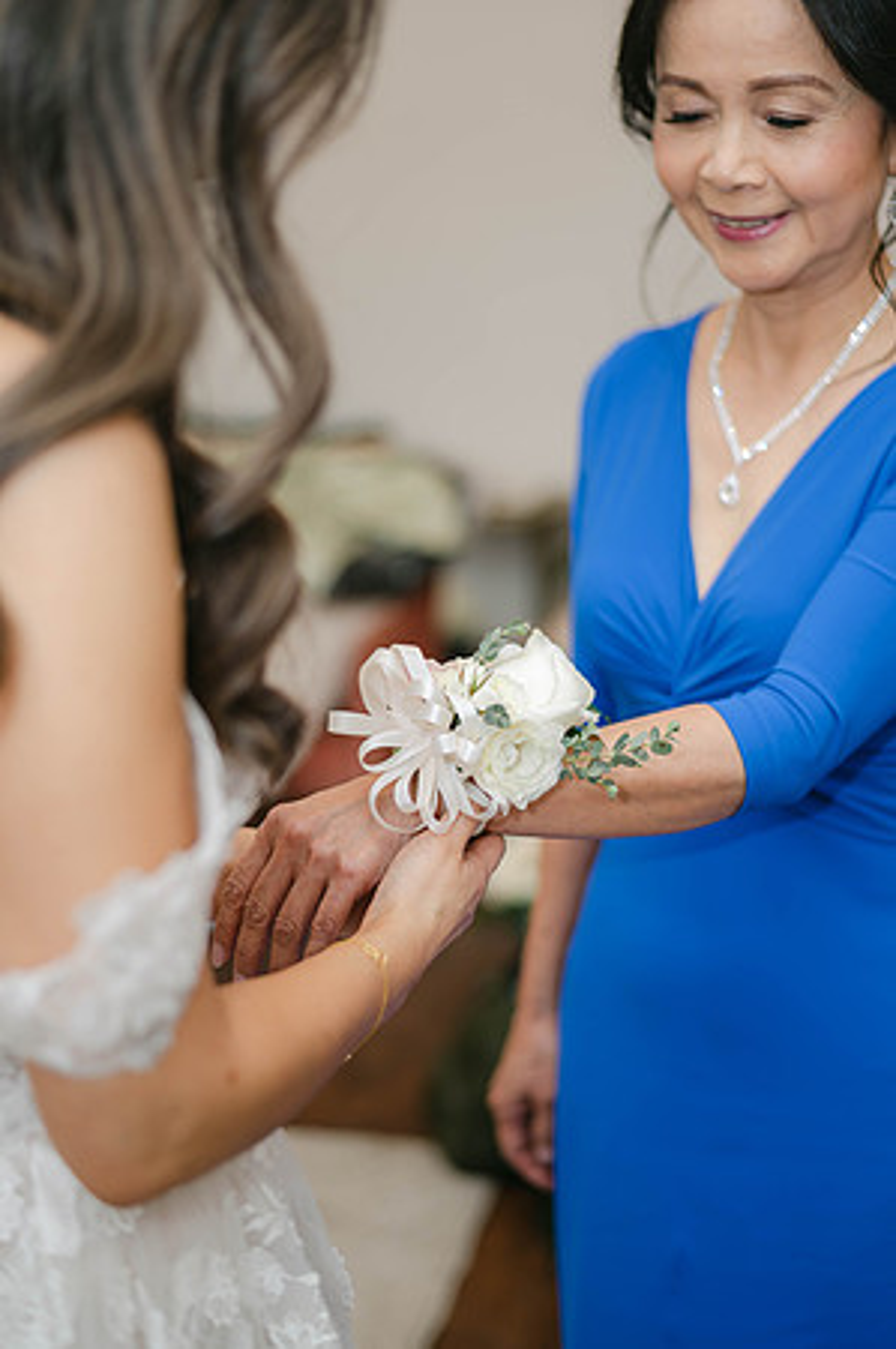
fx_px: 1871
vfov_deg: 39.6
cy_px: 674
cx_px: 448
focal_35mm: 50
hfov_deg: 26.9
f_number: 2
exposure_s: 1/60
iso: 100
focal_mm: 50
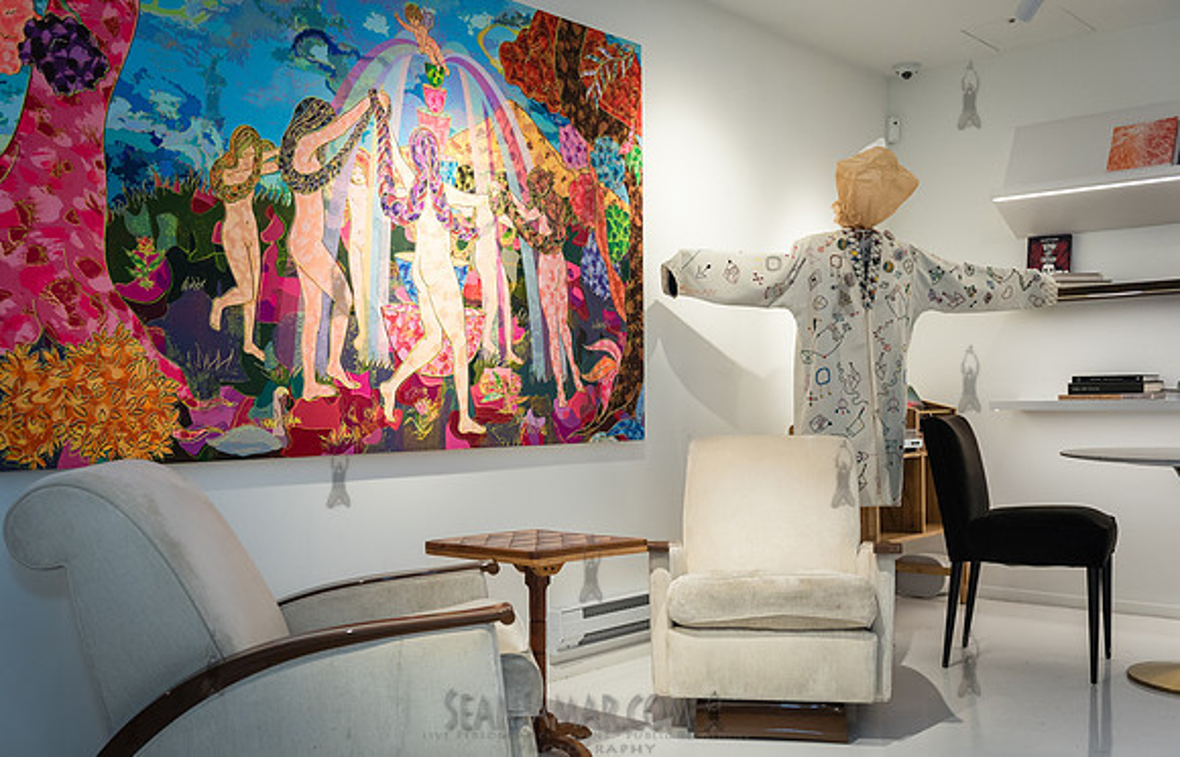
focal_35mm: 37
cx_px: 558
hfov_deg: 52.5
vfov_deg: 35.1
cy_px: 416
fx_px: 1195
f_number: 4.5
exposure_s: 1/250
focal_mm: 34
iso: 1600
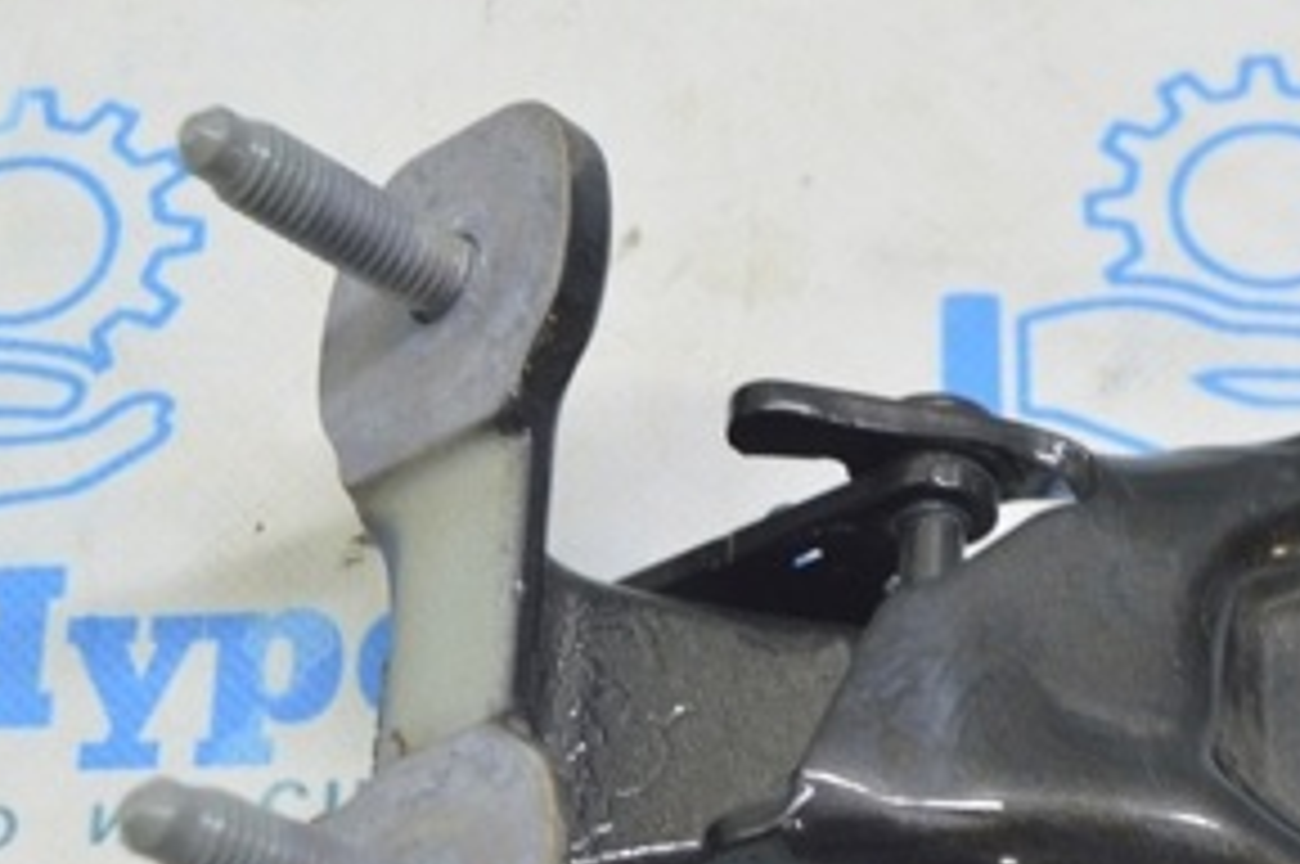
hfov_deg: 19.6
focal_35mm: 103
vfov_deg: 13.2
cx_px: 1062
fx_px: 3719
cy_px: 736
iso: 400
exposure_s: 1/20
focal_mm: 31
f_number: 5.6
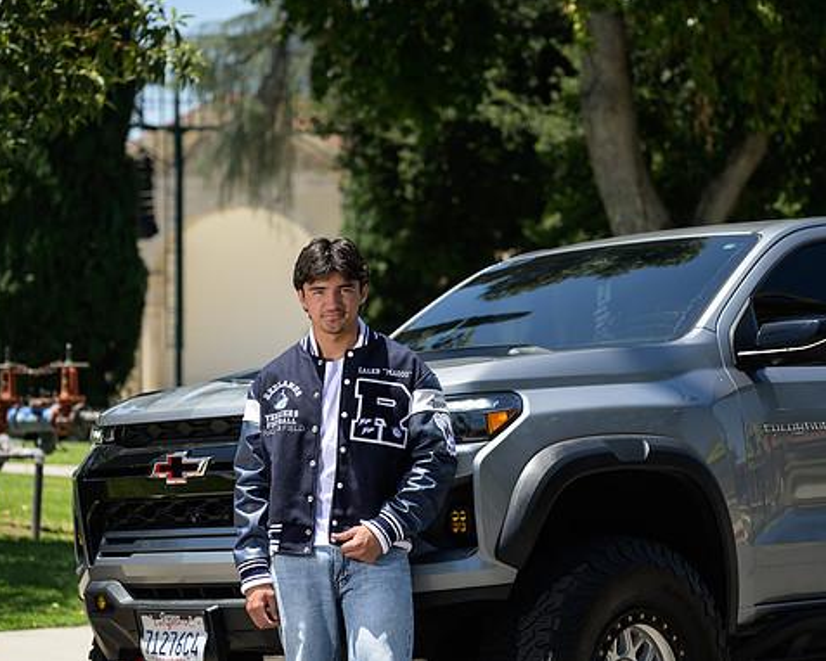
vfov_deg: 13.6
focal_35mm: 113
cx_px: 455
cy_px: 328
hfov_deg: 17.0
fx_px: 2764
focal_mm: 99
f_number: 4
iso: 800
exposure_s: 1/6400
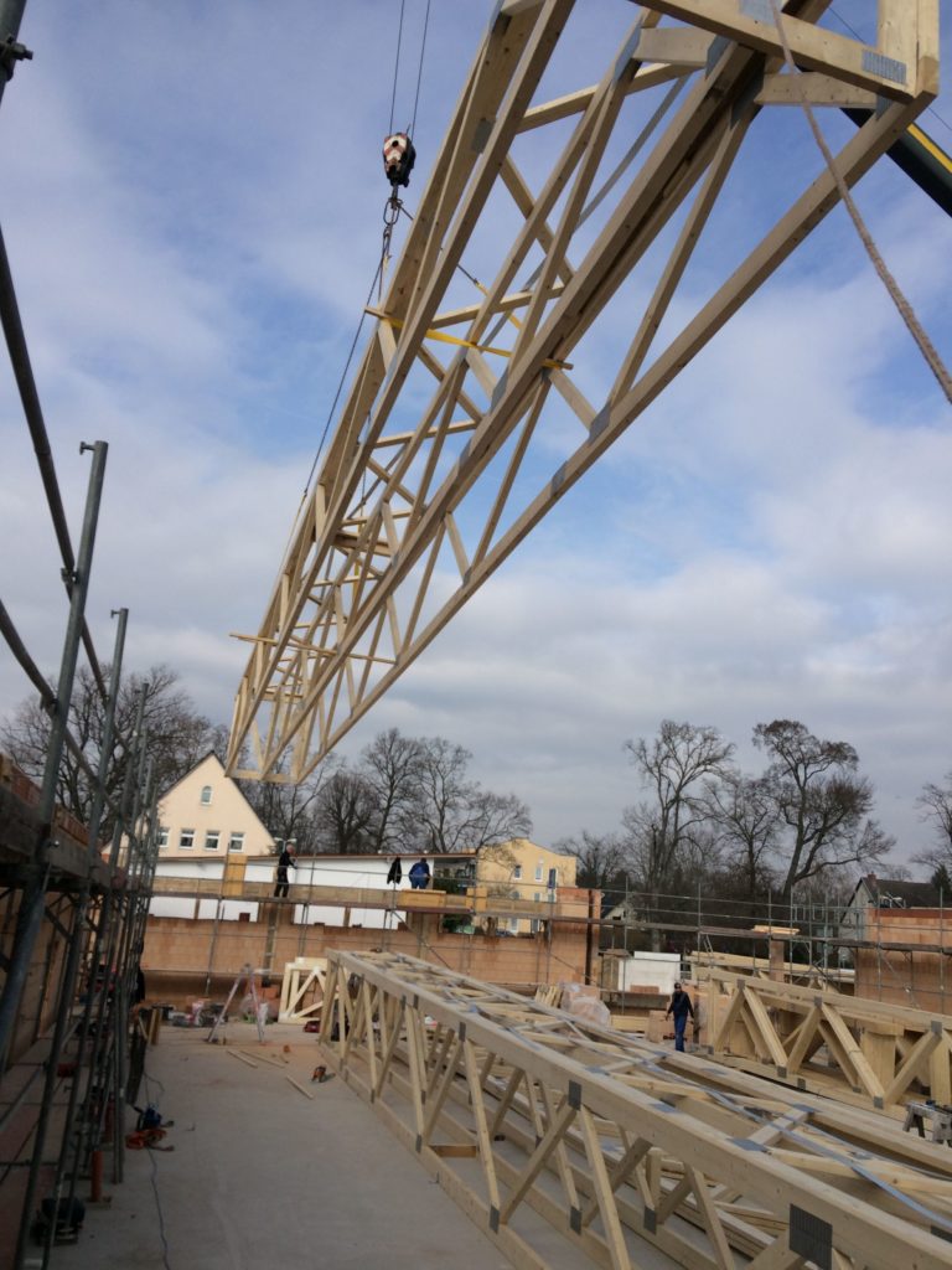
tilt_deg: +8.3
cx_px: 476
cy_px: 635
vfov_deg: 61.7
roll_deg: -4.0
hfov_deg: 48.2
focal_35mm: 29
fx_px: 1063
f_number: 2.2
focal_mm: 4.15
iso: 32
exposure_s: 1/1580
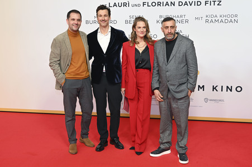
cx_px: 126
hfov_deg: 42.8
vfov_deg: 29.2
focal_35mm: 46
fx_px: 322
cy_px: 84
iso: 640
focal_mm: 46
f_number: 5
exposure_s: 1/125
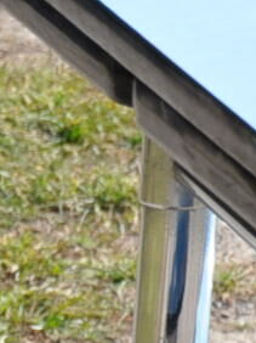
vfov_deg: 1.7
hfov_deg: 1.3
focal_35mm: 1151
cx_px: 1029
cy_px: 125
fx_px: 11363
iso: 320
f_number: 9.5
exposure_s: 1/350
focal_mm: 105
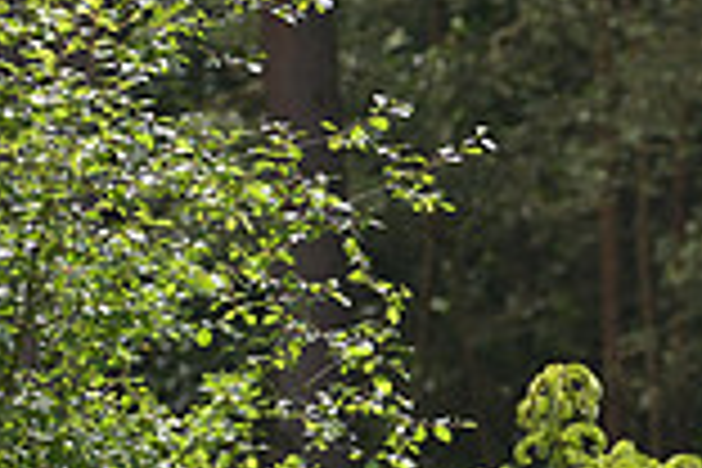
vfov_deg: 1.5
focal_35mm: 930
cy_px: 286
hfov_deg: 2.2
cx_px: 1251
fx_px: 18134
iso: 640
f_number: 5.6
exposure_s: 1/1250
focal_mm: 250
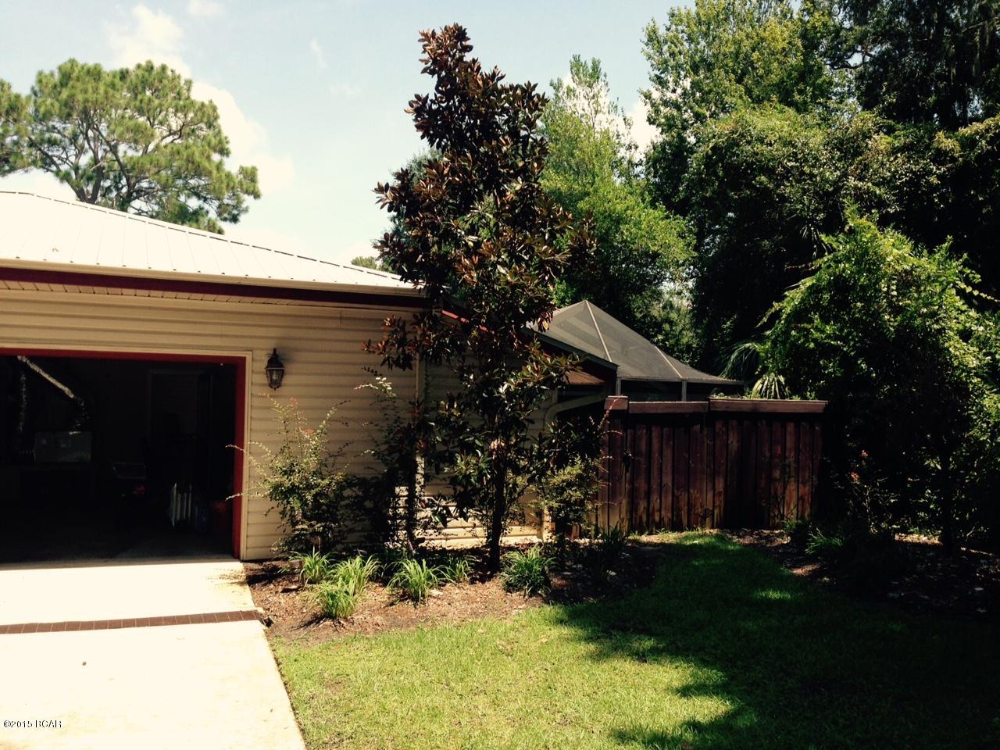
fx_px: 953
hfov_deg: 55.4
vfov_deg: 42.9
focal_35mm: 33
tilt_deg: +0.0
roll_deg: -1.7
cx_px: 500
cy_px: 375
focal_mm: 4.12
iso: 50
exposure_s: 1/695
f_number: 2.4
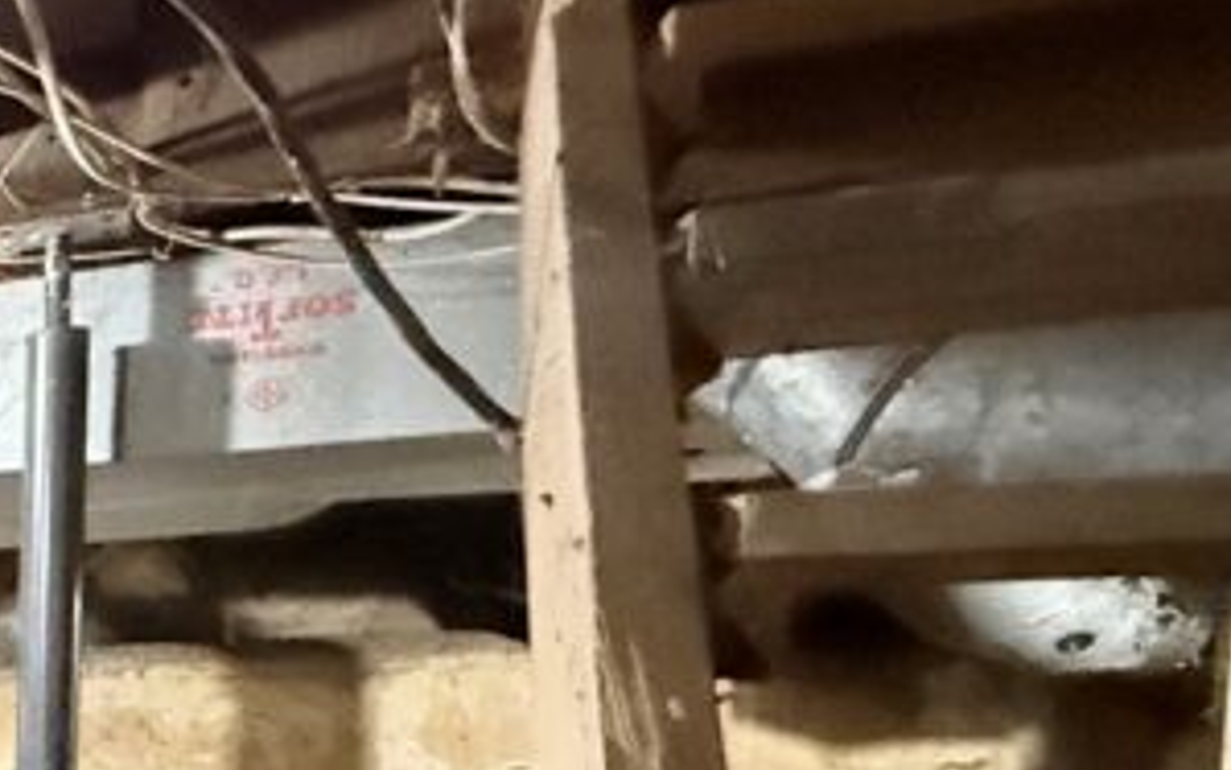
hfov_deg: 22.7
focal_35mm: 53
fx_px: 1778
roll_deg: -1.1
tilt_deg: -2.1
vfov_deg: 23.0
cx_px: -953
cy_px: 840
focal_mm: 2.22
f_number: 2.2
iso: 1250
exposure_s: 1/40
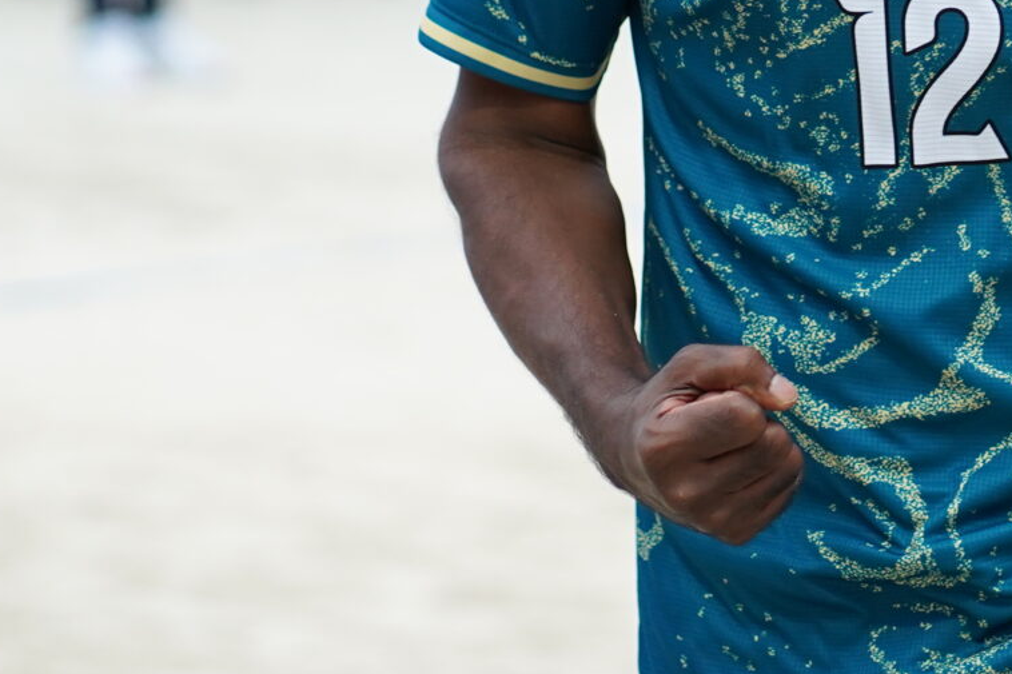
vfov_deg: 4.8
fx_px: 8066
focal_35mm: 287
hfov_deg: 7.2
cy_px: -192
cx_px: 985
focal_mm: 85
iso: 1250
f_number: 2.2
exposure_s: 1/2500
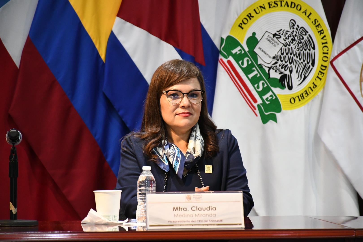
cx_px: 182
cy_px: 121
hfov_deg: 9.8
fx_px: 2117
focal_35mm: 210
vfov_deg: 6.5
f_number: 5.6
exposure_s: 1/100
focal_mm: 140
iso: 4000
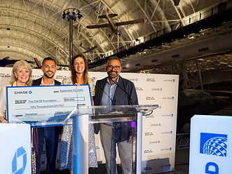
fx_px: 181
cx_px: 68
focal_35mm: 27
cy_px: 111
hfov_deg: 62.8
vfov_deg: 50.7
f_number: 2.2
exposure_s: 1/80
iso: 160
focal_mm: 16
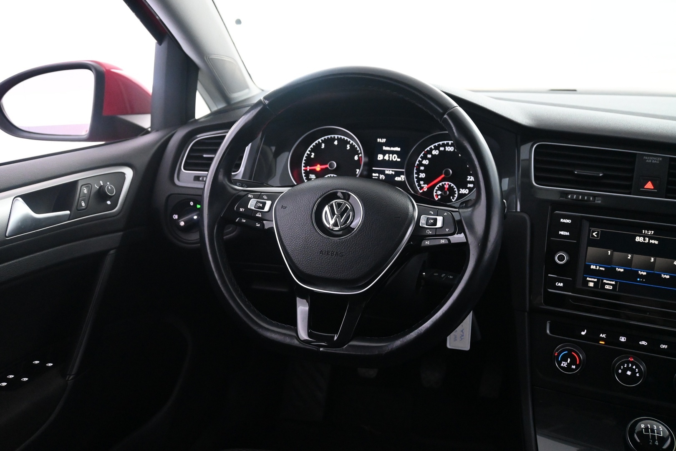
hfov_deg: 57.2
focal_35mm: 33
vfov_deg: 40.0
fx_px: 620
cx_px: 338
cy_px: 226
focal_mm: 22
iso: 4000
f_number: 4.5
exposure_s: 1/60
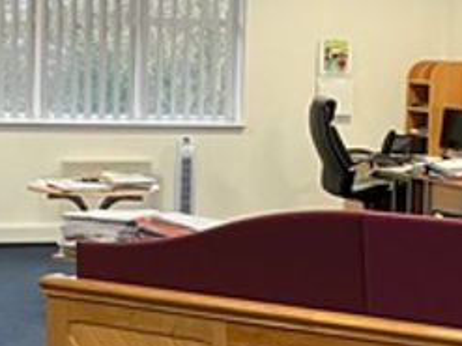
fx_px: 1681
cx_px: 165
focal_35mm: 126
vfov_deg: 11.7
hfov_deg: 15.6
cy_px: 209
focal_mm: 3.99
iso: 125
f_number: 1.8
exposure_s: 1/50
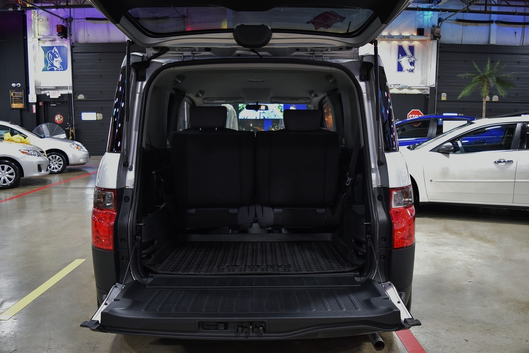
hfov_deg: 67.4
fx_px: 397
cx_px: 264
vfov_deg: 47.9
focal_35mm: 27
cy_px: 176
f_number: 3.5
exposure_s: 1/60
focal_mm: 18
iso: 2800
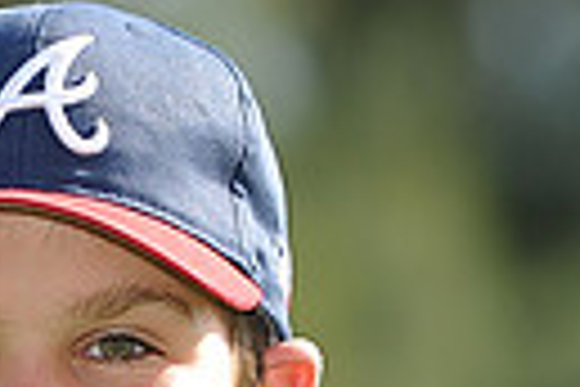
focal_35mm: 899
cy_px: 675
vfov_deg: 1.5
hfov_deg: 2.3
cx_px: 45
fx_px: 14483
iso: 200
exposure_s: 1/640
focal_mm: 200
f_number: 4.5
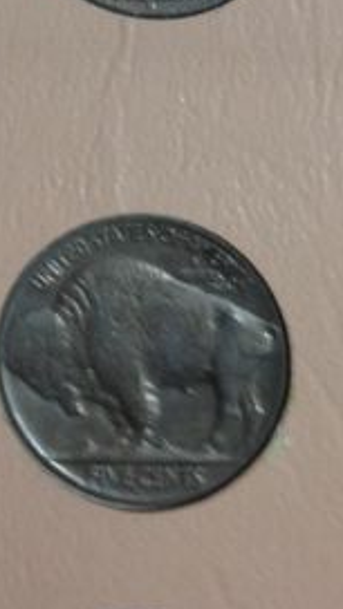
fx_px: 2264
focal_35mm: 140
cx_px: 282
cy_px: -190
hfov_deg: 8.6
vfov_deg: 14.7
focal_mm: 4.28
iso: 50
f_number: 2.4
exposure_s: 1/24
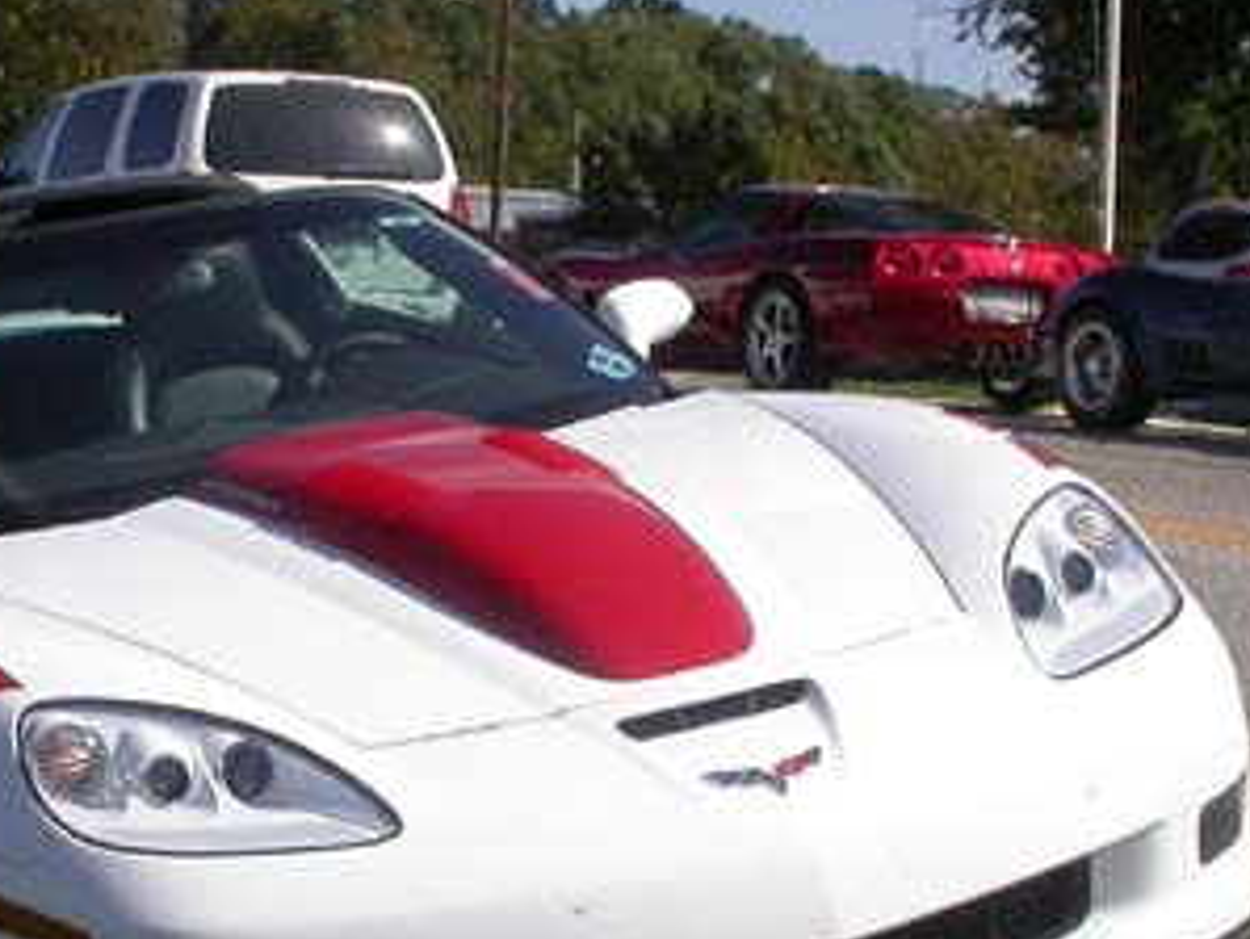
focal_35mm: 102
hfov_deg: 19.1
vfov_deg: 14.5
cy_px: 595
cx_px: 340
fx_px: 3686
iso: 100
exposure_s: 1/454
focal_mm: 7.85
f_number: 7.5
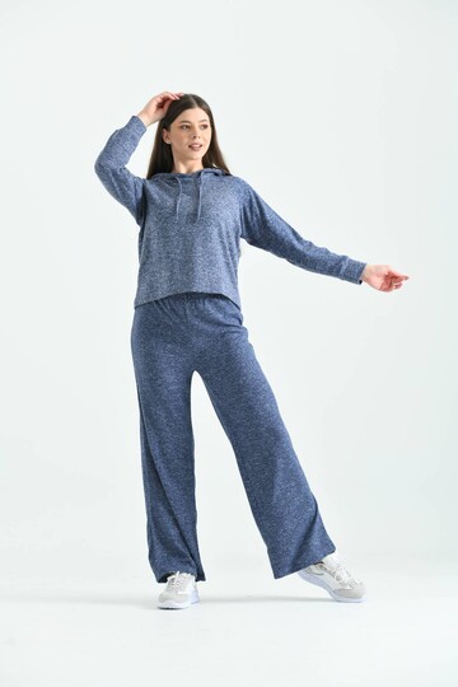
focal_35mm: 82
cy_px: 344
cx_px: 229
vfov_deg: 24.8
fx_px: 1565
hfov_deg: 16.7
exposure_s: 1/125
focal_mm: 82
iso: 100
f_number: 5.6
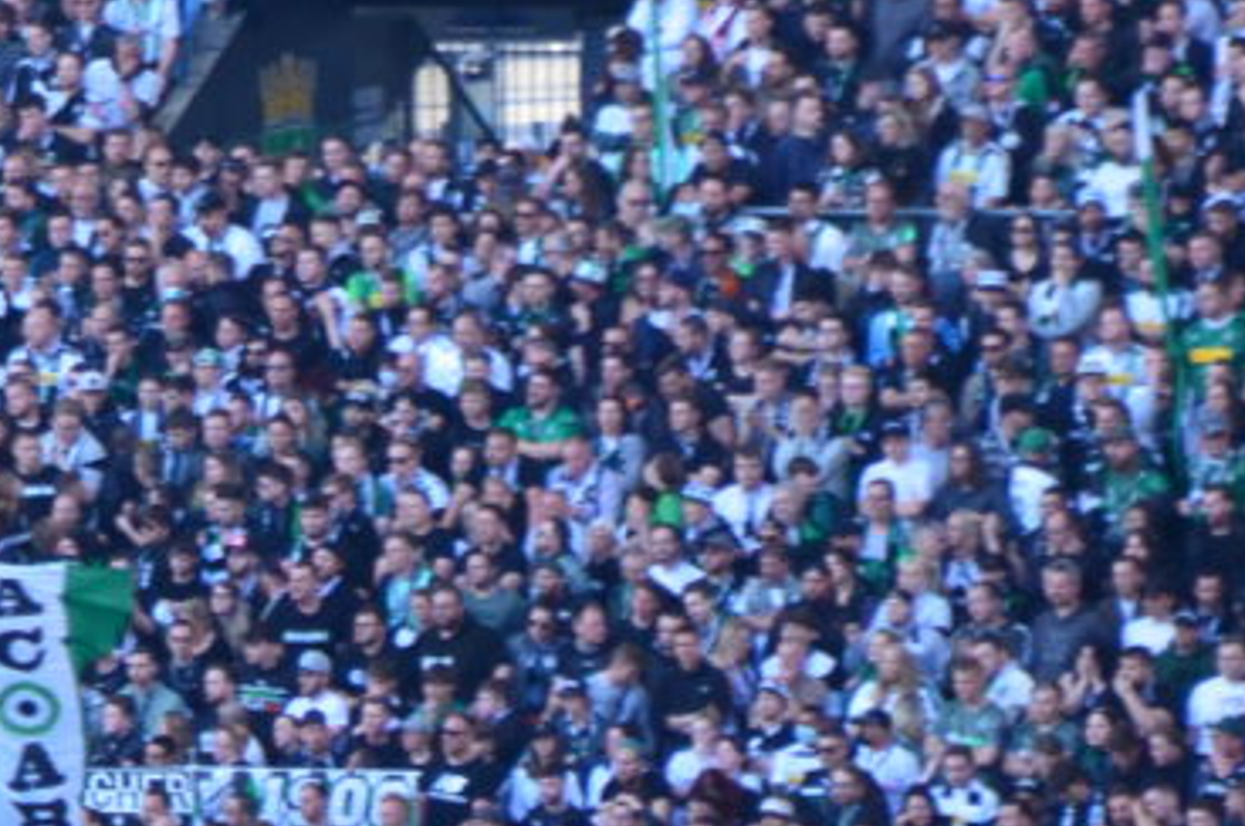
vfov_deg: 2.0
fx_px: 23654
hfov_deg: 3.0
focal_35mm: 685
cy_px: 271
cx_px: -1377
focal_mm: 105
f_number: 5.6
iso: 800
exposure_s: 1/250
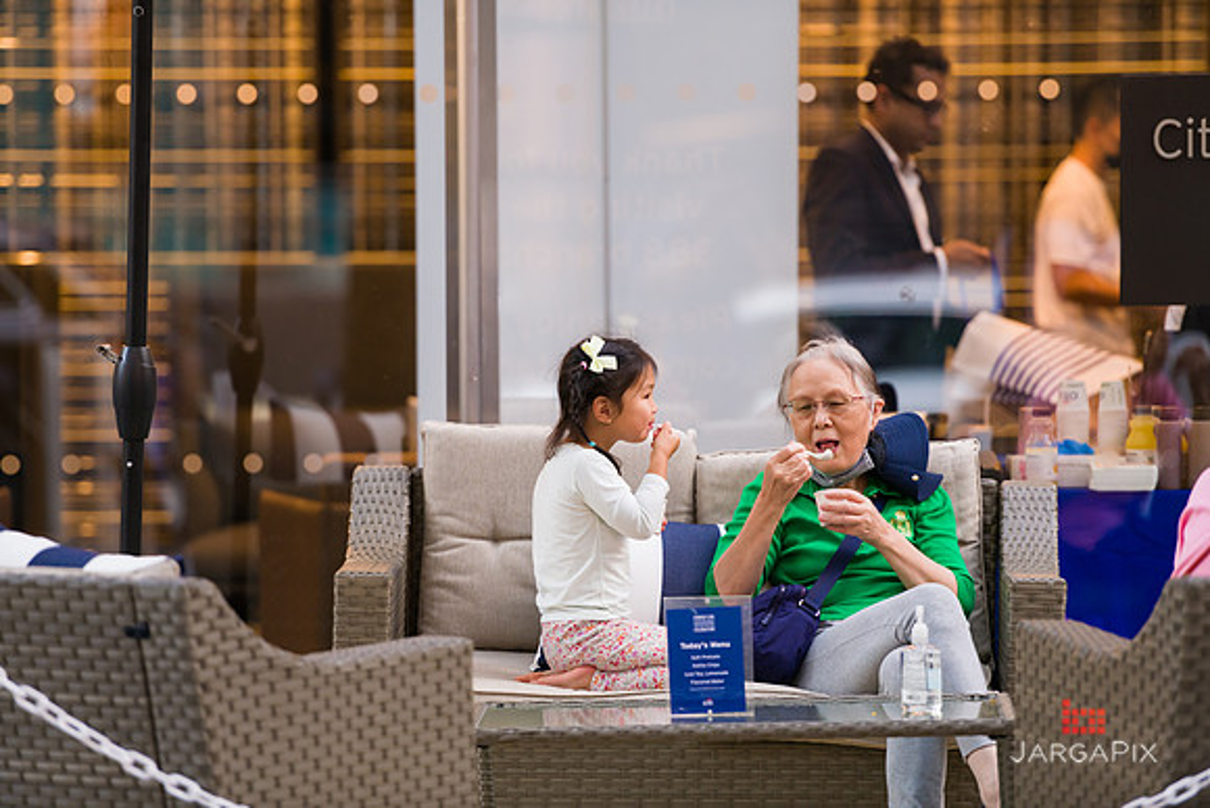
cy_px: 404
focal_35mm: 200
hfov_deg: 10.3
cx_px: 605
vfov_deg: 6.9
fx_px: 6723
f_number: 3.2
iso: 400
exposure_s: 1/400
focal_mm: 200
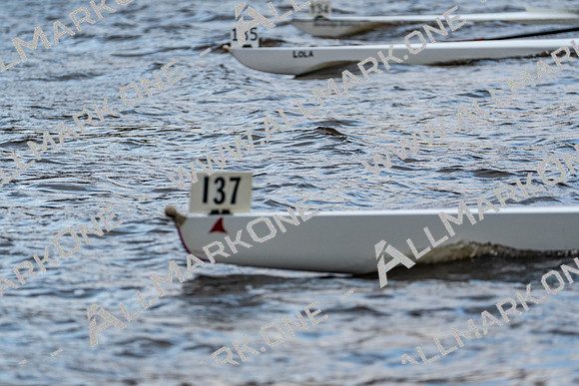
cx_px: 290
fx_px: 5164
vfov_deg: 4.3
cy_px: 193
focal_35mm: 321
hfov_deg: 6.4
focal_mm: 321
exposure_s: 1/1600
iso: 1250
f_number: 6.3
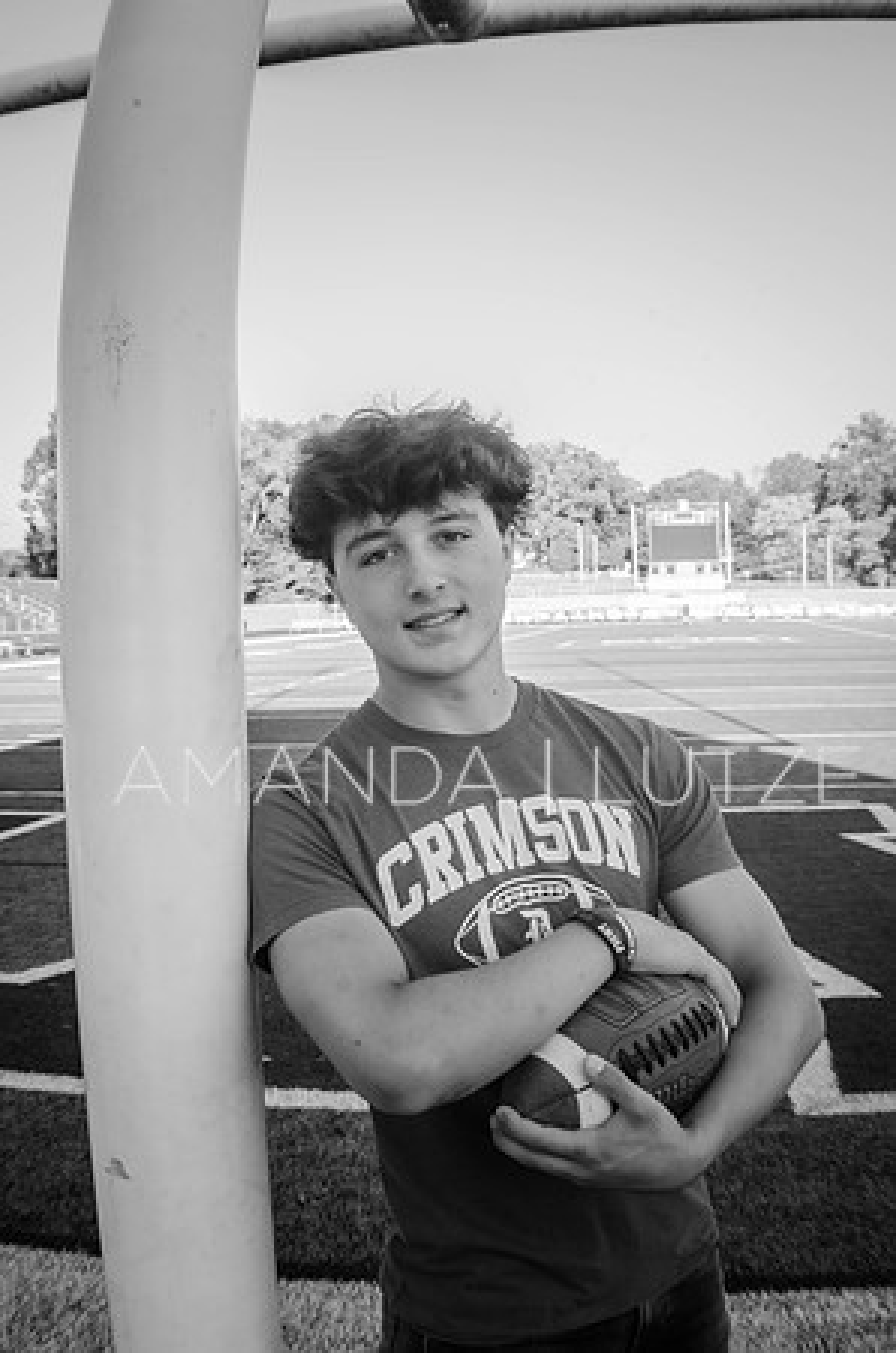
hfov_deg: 25.6
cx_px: 448
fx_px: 1969
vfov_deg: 37.9
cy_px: 676
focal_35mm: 52
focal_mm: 35
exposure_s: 1/200
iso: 200
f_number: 7.1
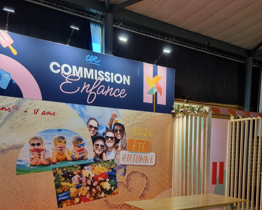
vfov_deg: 41.3
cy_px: 171
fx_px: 264
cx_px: 131
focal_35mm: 34
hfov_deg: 52.8
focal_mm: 5.4
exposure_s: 1/100
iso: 320
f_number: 1.8
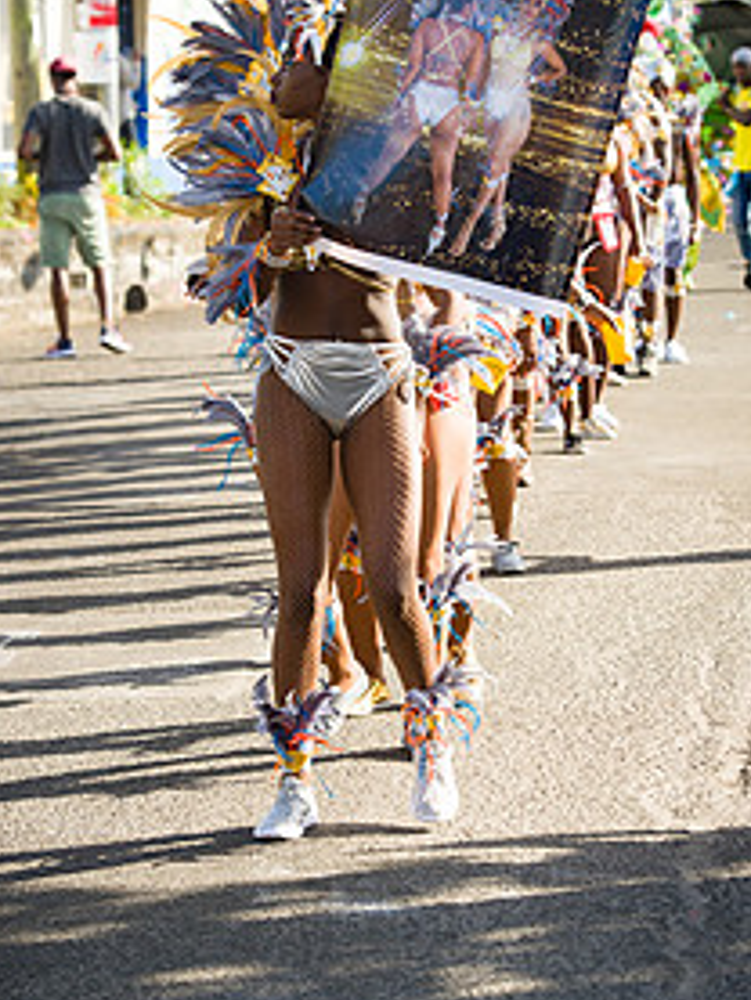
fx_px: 4278
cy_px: 509
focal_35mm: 148
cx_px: 377
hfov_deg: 10.0
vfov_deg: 13.3
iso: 100
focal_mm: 95
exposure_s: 1/200
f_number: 6.3
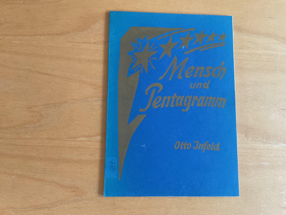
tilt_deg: -83.0
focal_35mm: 29
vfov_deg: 48.2
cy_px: 108
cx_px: 143
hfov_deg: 61.7
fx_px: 240
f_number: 1.8
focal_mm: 3
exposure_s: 1/60
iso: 100
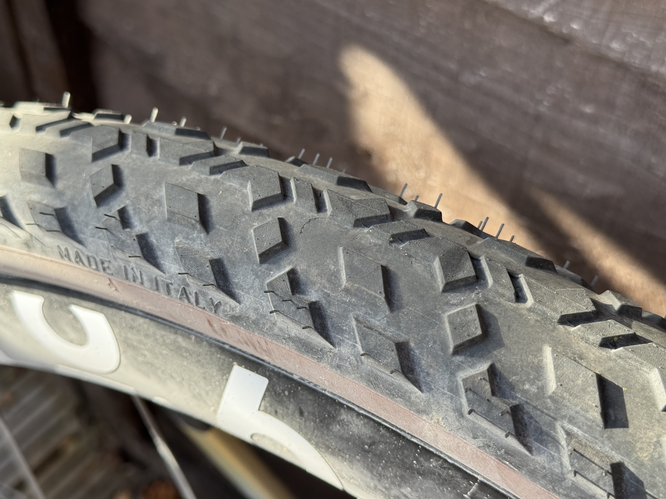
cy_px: 250
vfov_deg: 30.3
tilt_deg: -51.8
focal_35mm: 48
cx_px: 333
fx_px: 924
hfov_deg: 39.7
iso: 64
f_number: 1.78
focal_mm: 6.76
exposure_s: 1/372
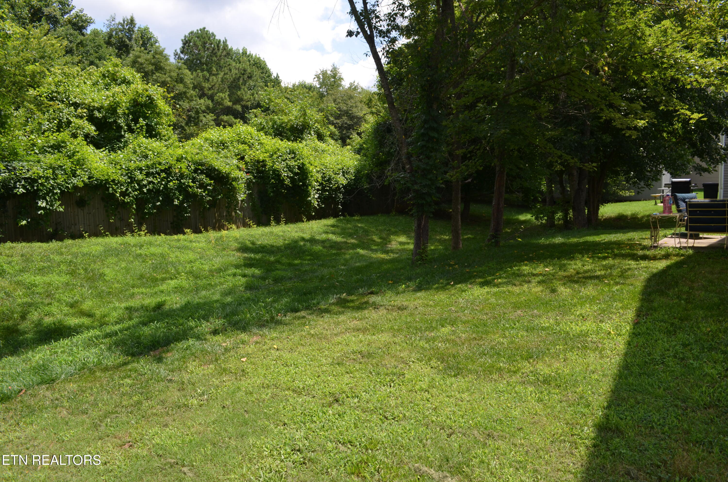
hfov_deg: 67.5
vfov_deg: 47.7
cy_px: 241
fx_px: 545
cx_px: 364
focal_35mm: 27
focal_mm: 18
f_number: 8
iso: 200
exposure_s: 1/250
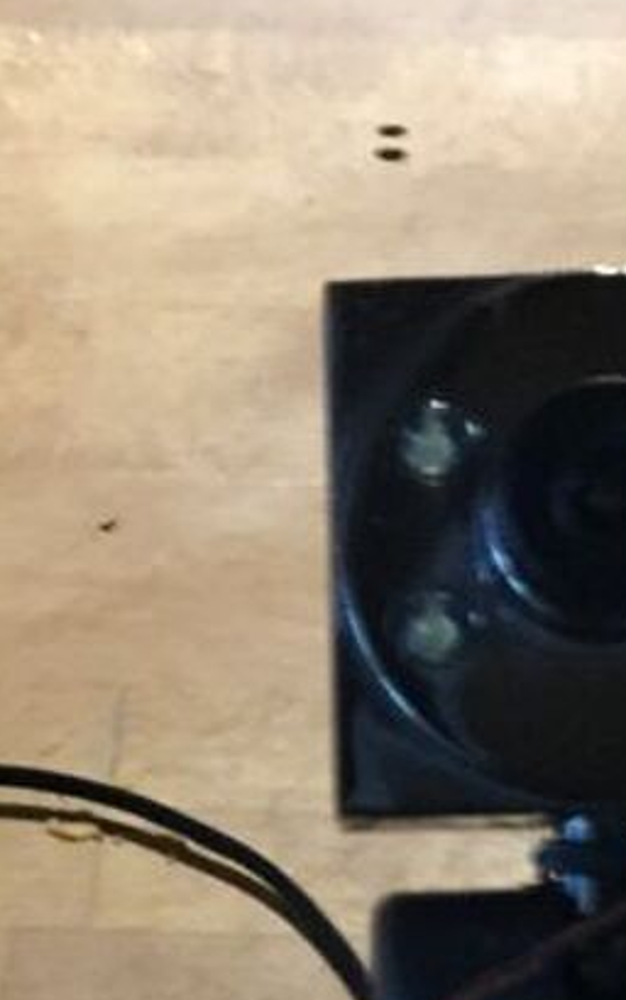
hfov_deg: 12.2
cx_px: 357
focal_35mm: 107
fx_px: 2918
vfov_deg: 18.5
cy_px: 1177
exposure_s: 1/17
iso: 400
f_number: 2.4
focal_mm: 3.3
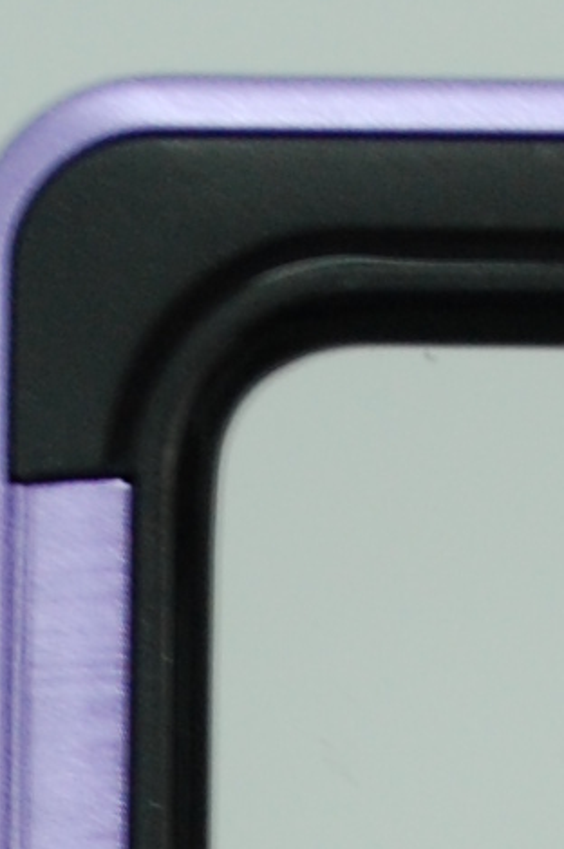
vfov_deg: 5.5
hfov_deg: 3.7
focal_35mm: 365
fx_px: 8602
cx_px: 1027
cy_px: 1805
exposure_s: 1/40
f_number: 5.3
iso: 400
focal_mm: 38
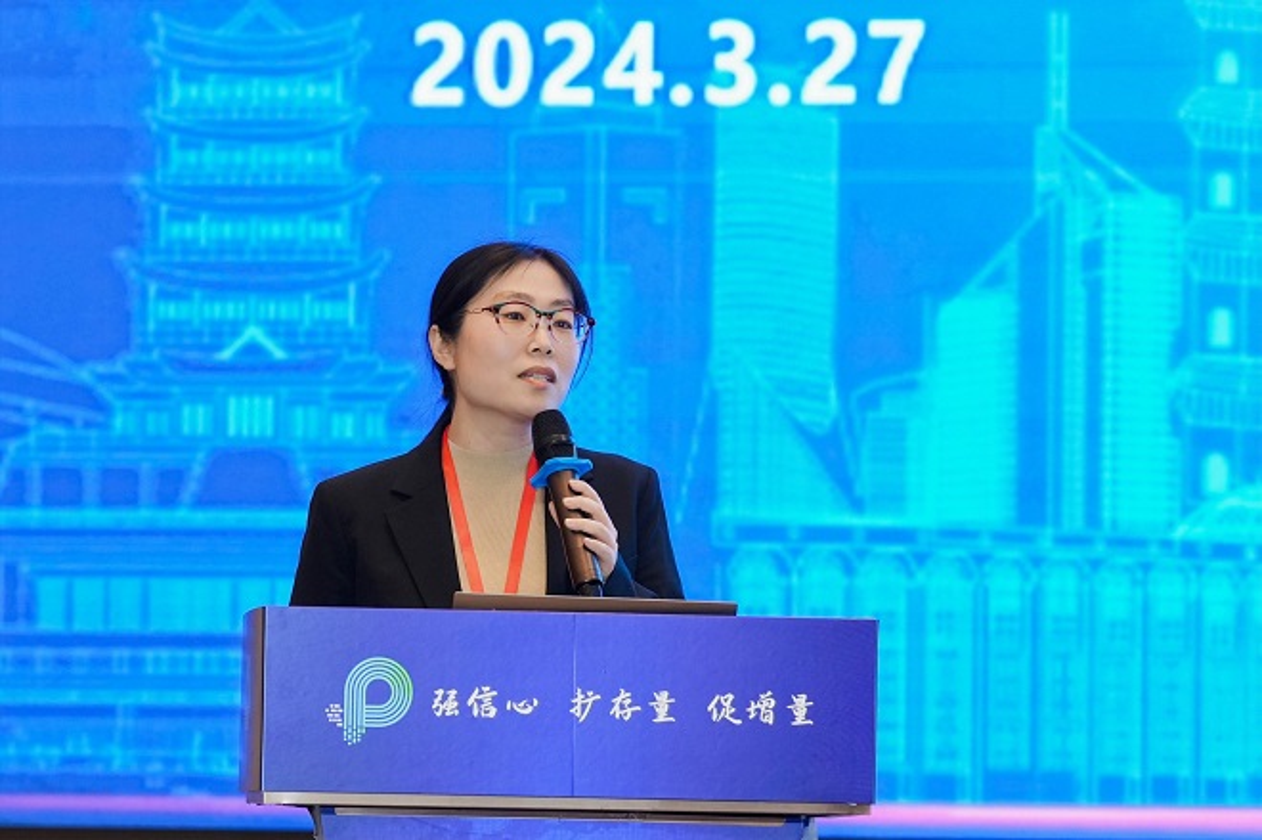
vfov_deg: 6.6
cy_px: 420
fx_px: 7251
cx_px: 631
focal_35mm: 207
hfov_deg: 9.9
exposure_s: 1/160
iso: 2000
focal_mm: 138
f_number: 4
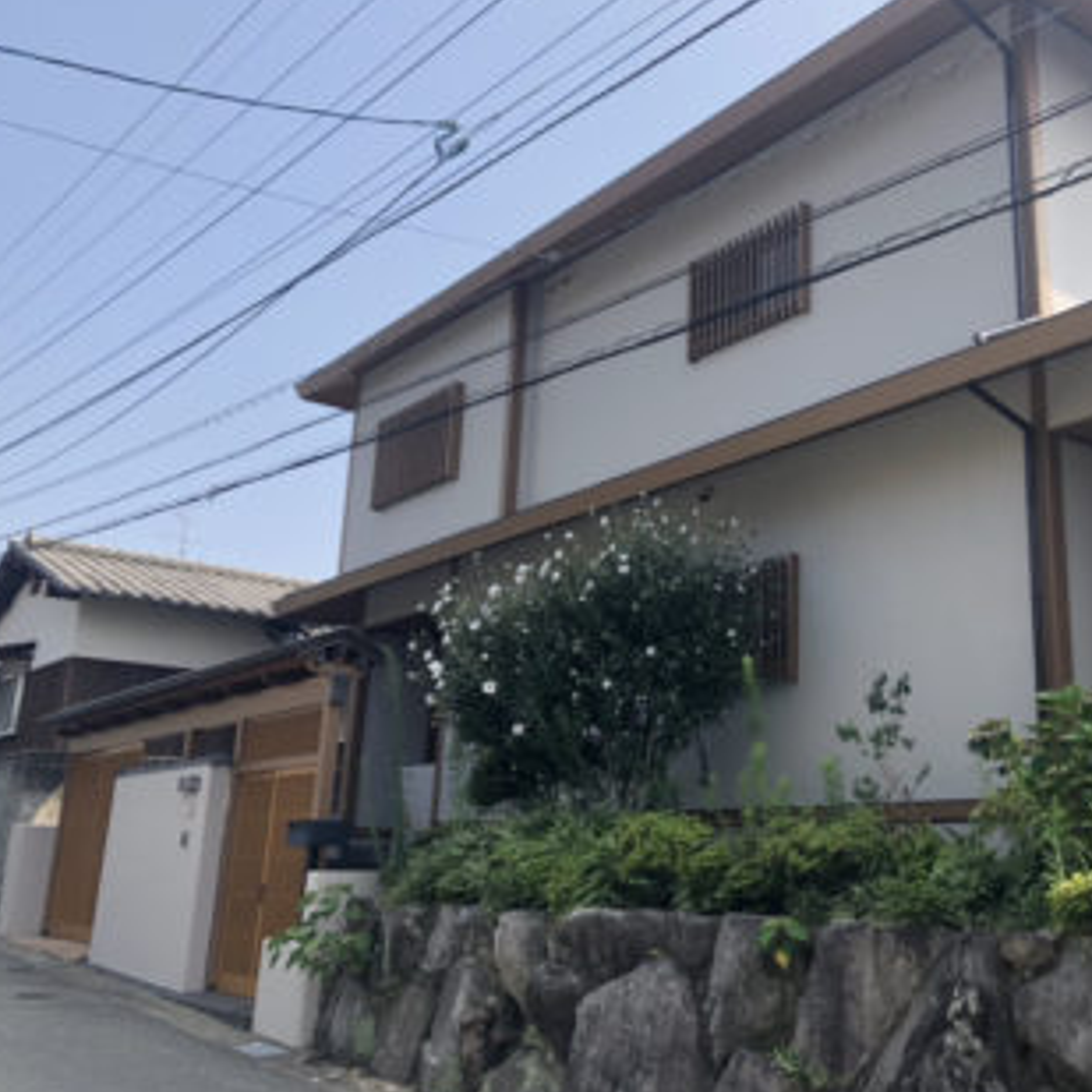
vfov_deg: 46.0
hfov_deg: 45.2
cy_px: 518
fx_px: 1285
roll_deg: -0.1
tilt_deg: +15.0
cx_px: 746
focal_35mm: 36
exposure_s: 1/1312
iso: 20
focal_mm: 3.99
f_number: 1.8
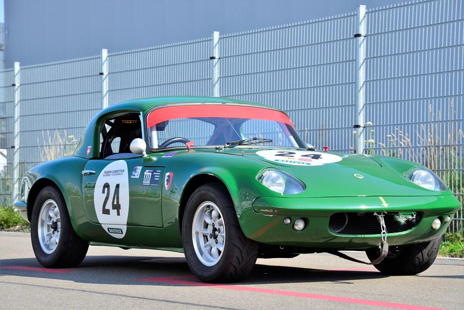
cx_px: 232
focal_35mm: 120
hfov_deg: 17.1
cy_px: 155
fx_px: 1548
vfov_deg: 11.4
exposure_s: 1/200
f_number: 8
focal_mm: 120
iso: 200
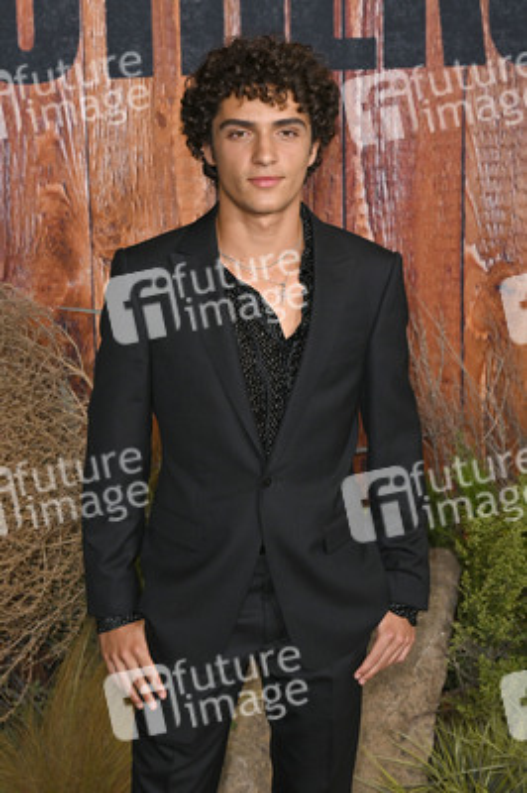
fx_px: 1606
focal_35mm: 73
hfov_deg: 18.6
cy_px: 396
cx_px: 264
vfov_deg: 27.7
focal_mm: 73
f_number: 7.1
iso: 1000
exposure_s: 1/250
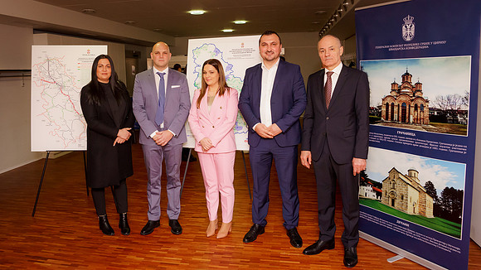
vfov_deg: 40.7
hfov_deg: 66.8
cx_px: 212
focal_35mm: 28
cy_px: 113
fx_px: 363
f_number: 4
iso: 2500
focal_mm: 24
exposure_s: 1/250
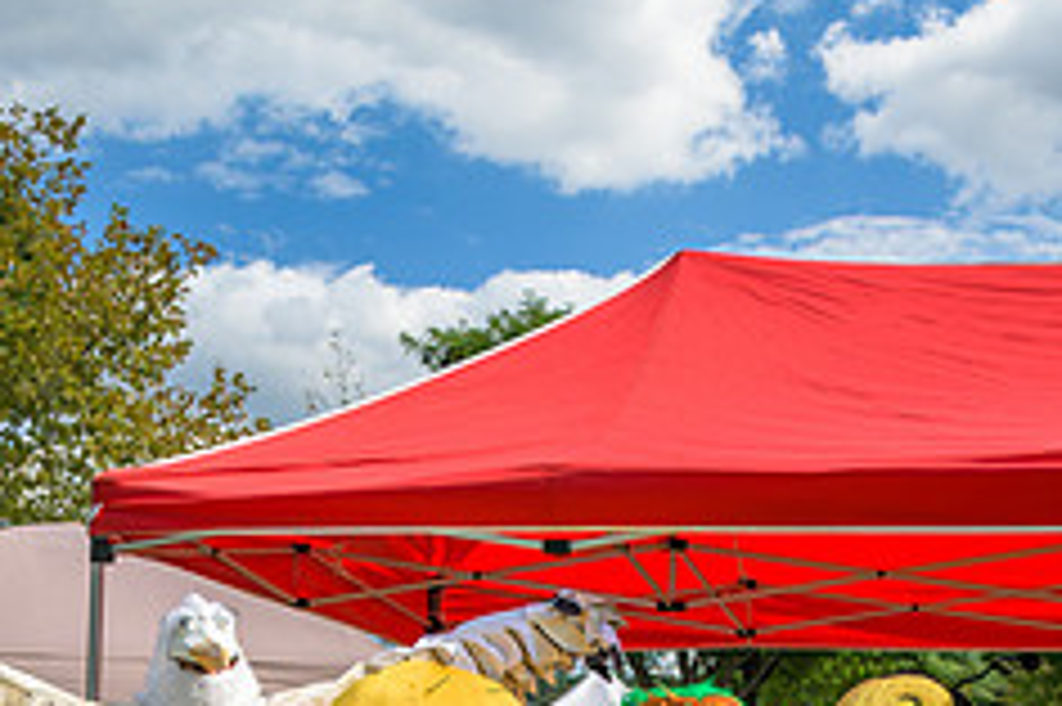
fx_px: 1739
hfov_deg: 34.0
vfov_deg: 21.6
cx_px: 549
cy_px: 807
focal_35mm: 59
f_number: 4
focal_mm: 24
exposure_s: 1/320
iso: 90
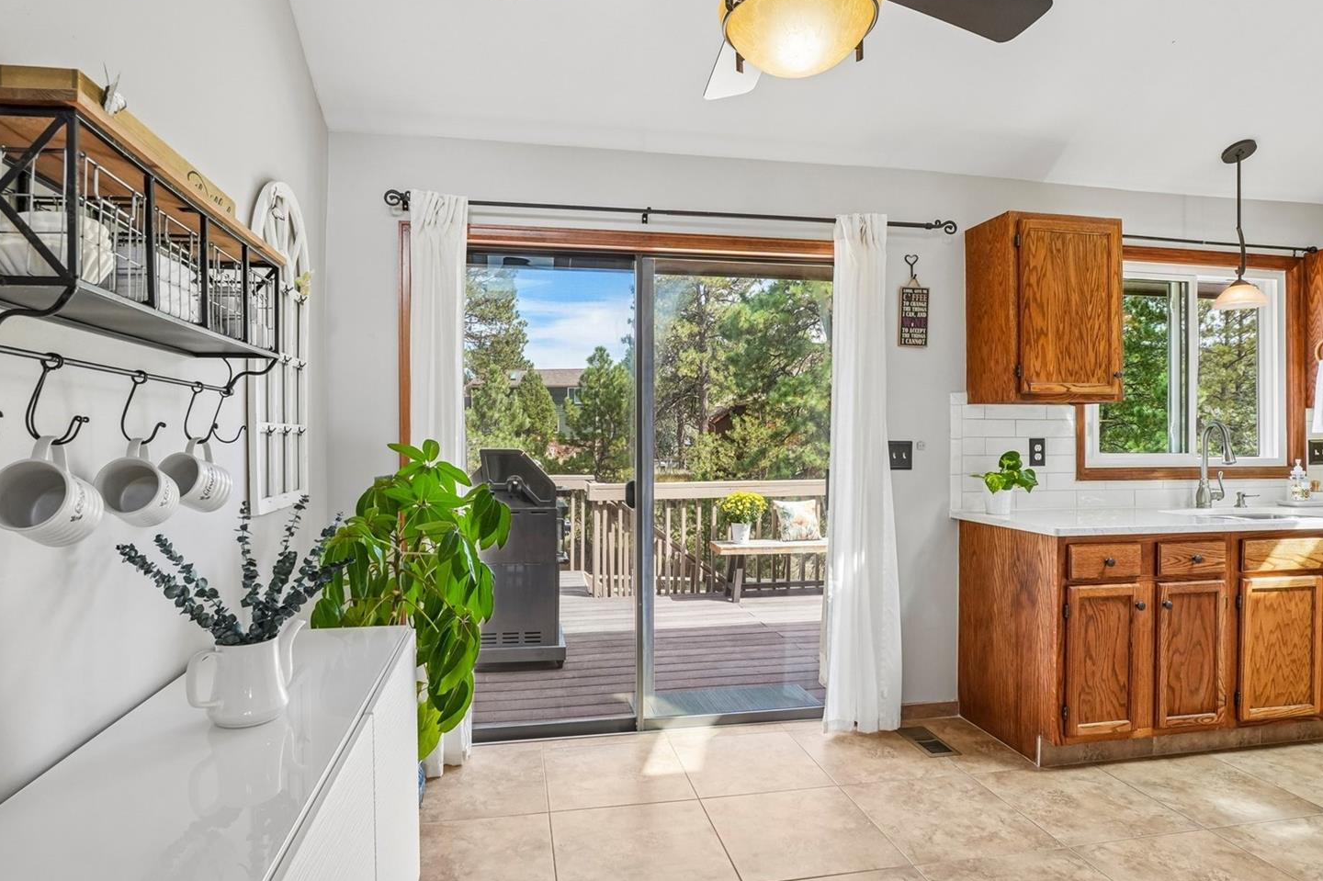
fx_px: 735
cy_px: 432
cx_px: 643
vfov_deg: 61.9
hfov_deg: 84.0
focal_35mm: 20
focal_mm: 12
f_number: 8
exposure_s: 1/30
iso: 100
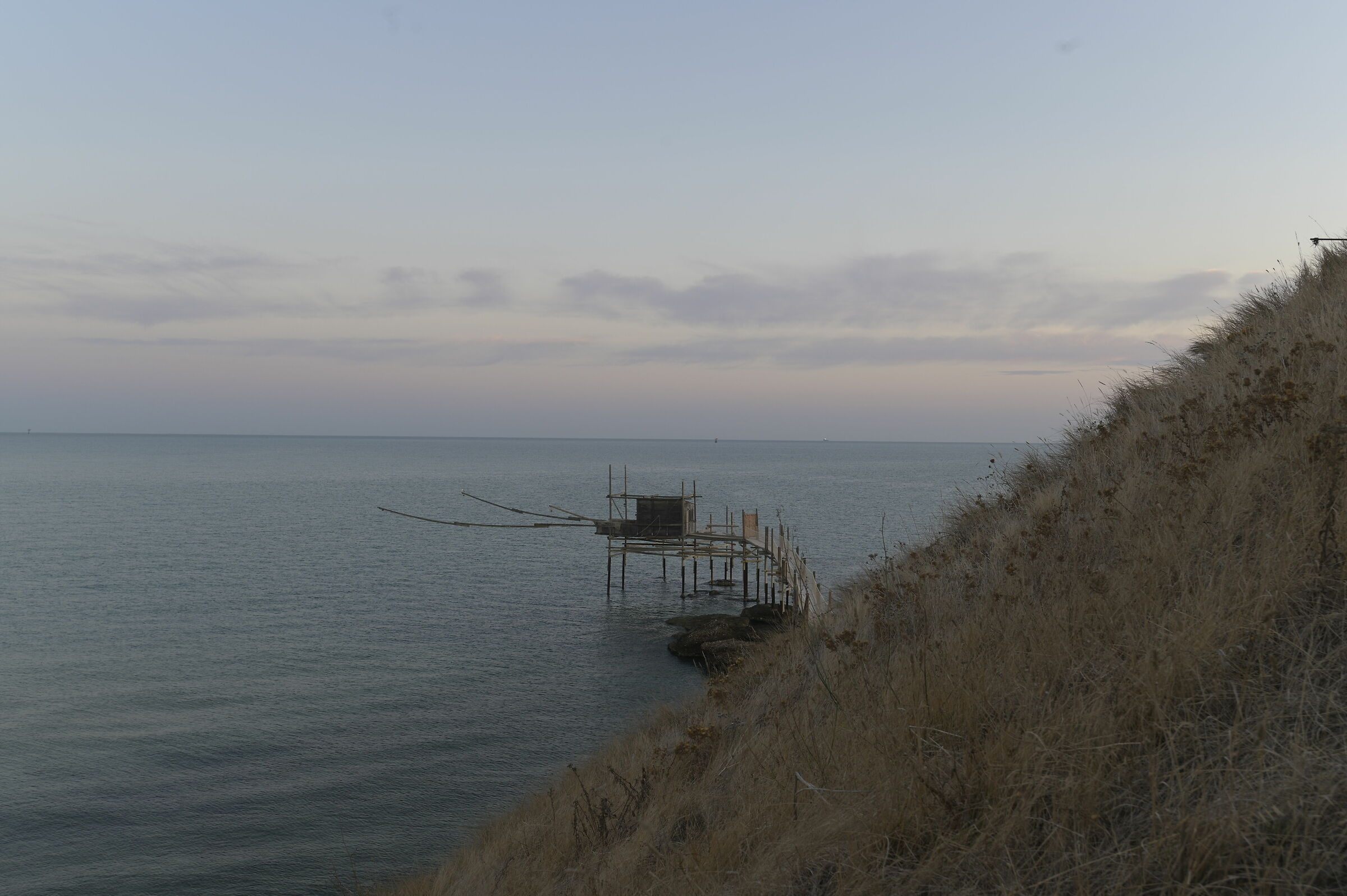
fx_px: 1309
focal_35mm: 35
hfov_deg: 54.5
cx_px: 674
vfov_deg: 37.8
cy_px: 448
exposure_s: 1/10
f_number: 8
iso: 100
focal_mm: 35
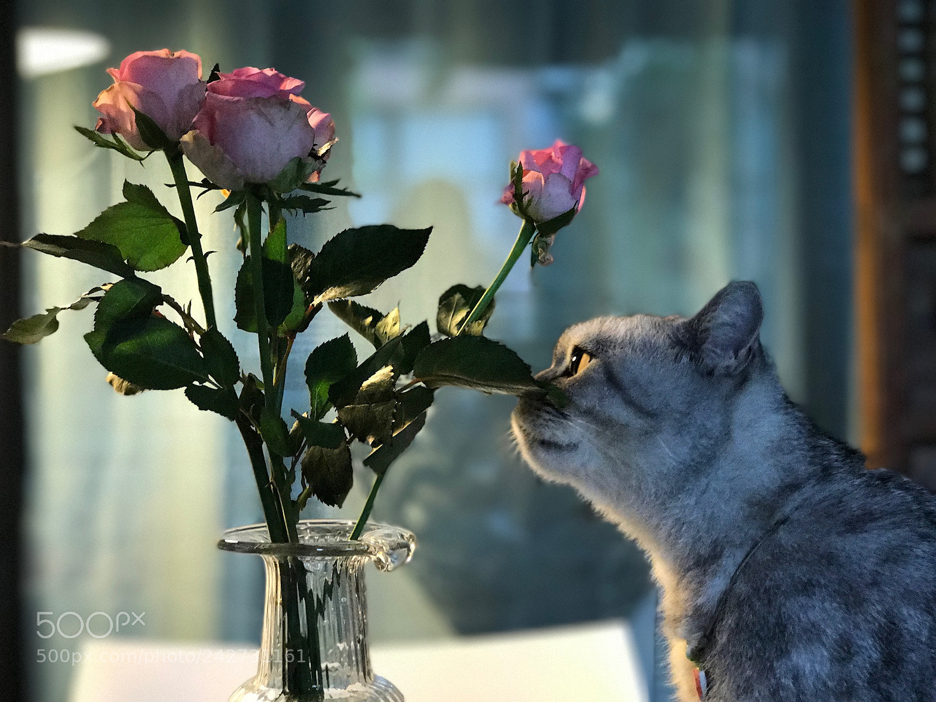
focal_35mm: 57
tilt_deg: -0.3
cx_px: 468
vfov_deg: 25.7
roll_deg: -1.2
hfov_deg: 33.8
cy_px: 351
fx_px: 1541
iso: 400
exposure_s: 1/50
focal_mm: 6.6
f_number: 2.8
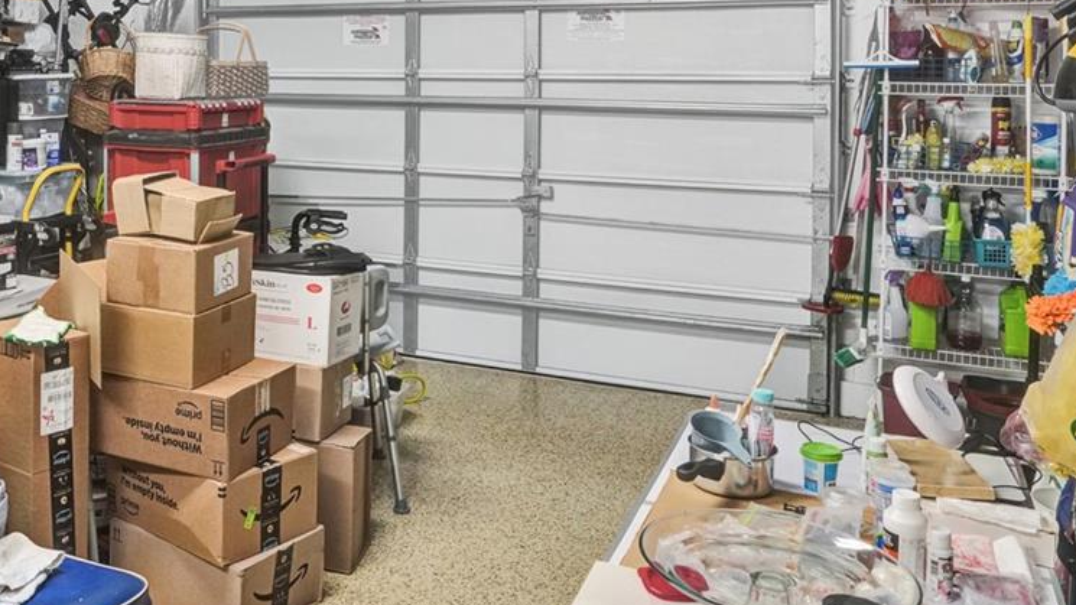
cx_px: 220
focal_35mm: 36
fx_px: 1027
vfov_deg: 31.5
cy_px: 78
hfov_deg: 51.9
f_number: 8
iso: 2000
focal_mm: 16
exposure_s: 1/250
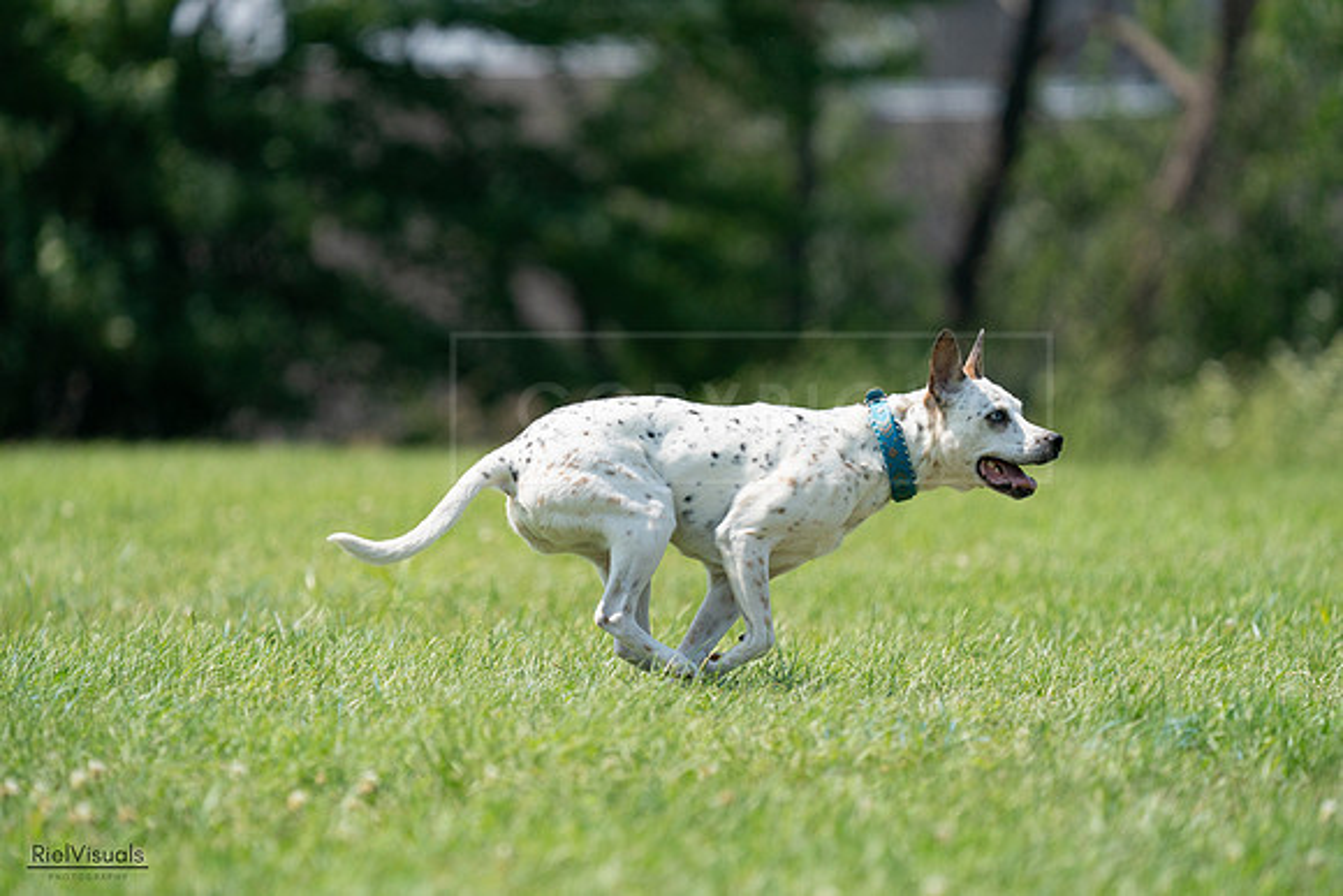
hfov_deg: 5.1
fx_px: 15074
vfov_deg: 3.4
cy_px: 448
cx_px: 672
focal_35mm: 404
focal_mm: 404
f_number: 6.3
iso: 800
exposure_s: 1/4000
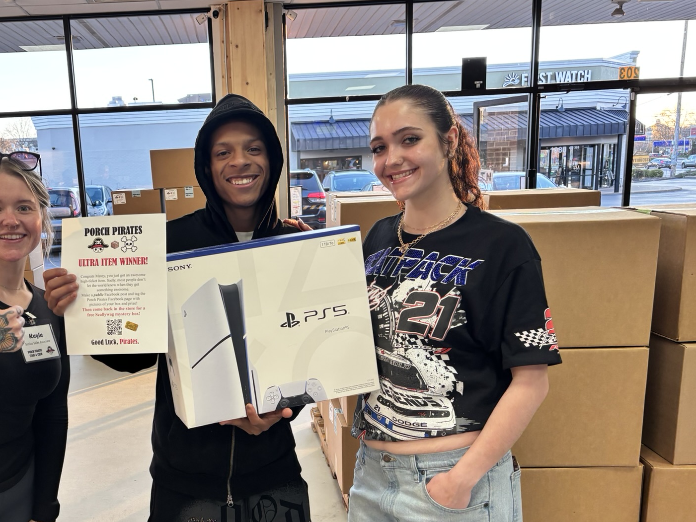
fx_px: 764
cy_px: 341
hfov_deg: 48.2
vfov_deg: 37.4
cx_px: 237
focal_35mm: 38
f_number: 1.6
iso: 100
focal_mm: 5.96
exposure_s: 1/120
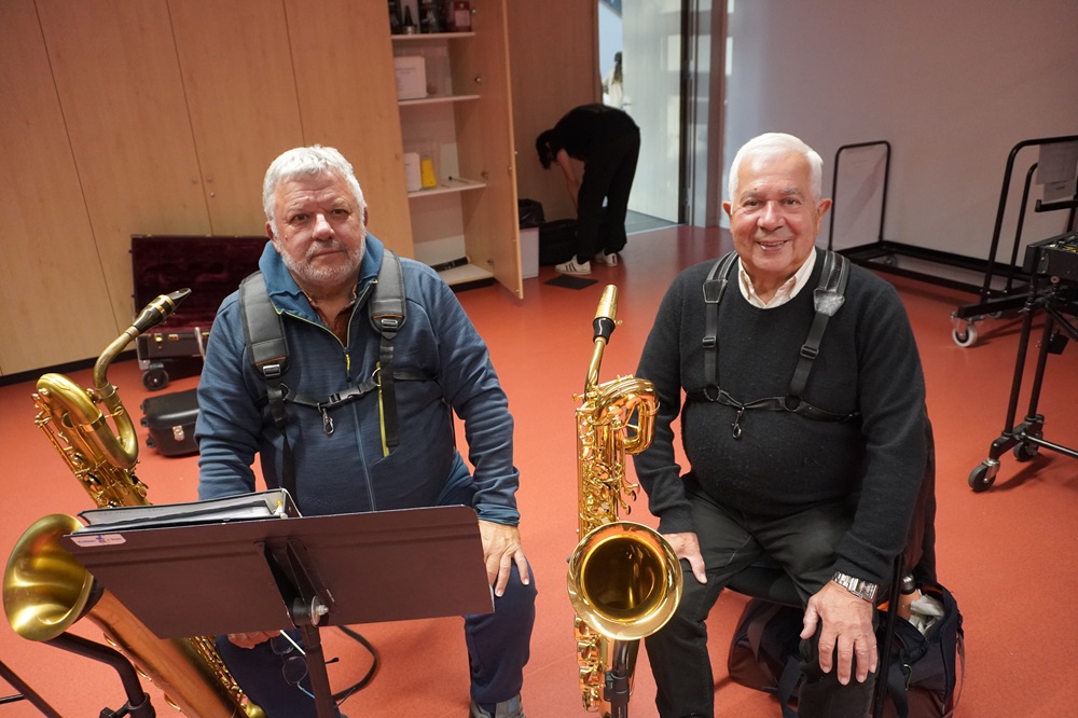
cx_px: 539
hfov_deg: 70.5
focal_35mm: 26
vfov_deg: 50.4
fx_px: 763
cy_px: 359
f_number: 4
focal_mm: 17
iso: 2500
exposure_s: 1/160
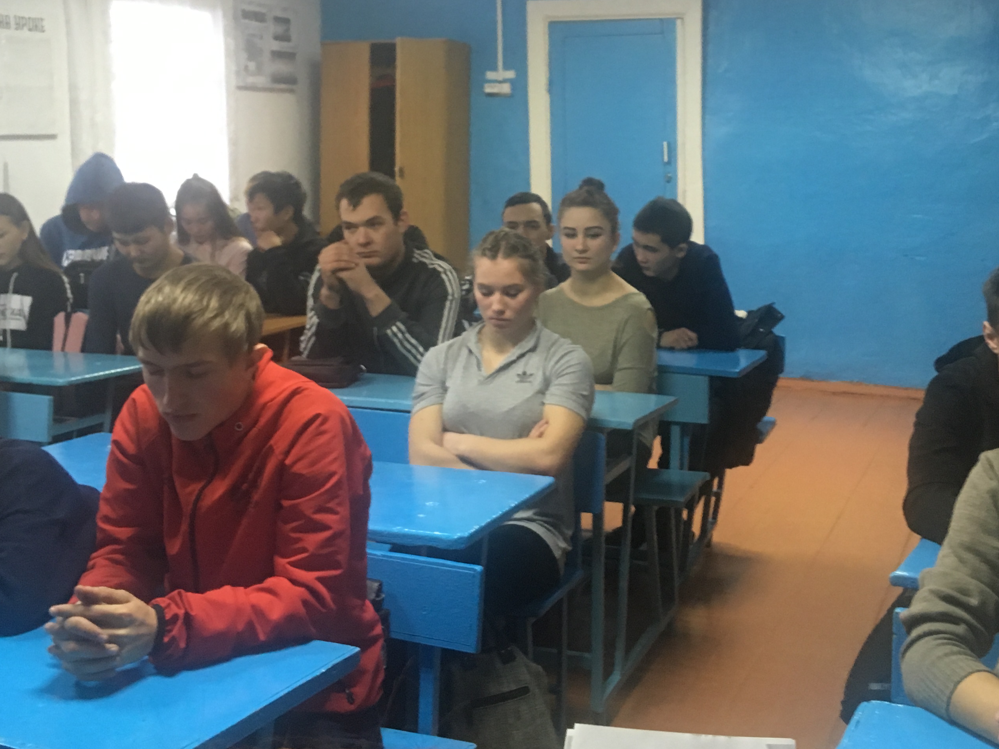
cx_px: 538
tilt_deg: -5.0
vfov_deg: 31.2
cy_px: 222
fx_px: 1327
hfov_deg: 41.2
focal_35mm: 46
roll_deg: +1.0
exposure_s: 1/33
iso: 160
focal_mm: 4.15
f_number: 2.2
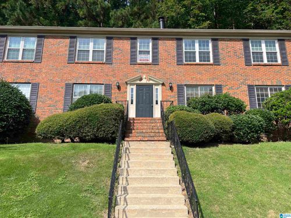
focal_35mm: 26
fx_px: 219
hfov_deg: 67.3
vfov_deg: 53.1
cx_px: 146
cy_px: 109
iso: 50
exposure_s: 1/3460
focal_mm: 5.7
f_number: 1.5
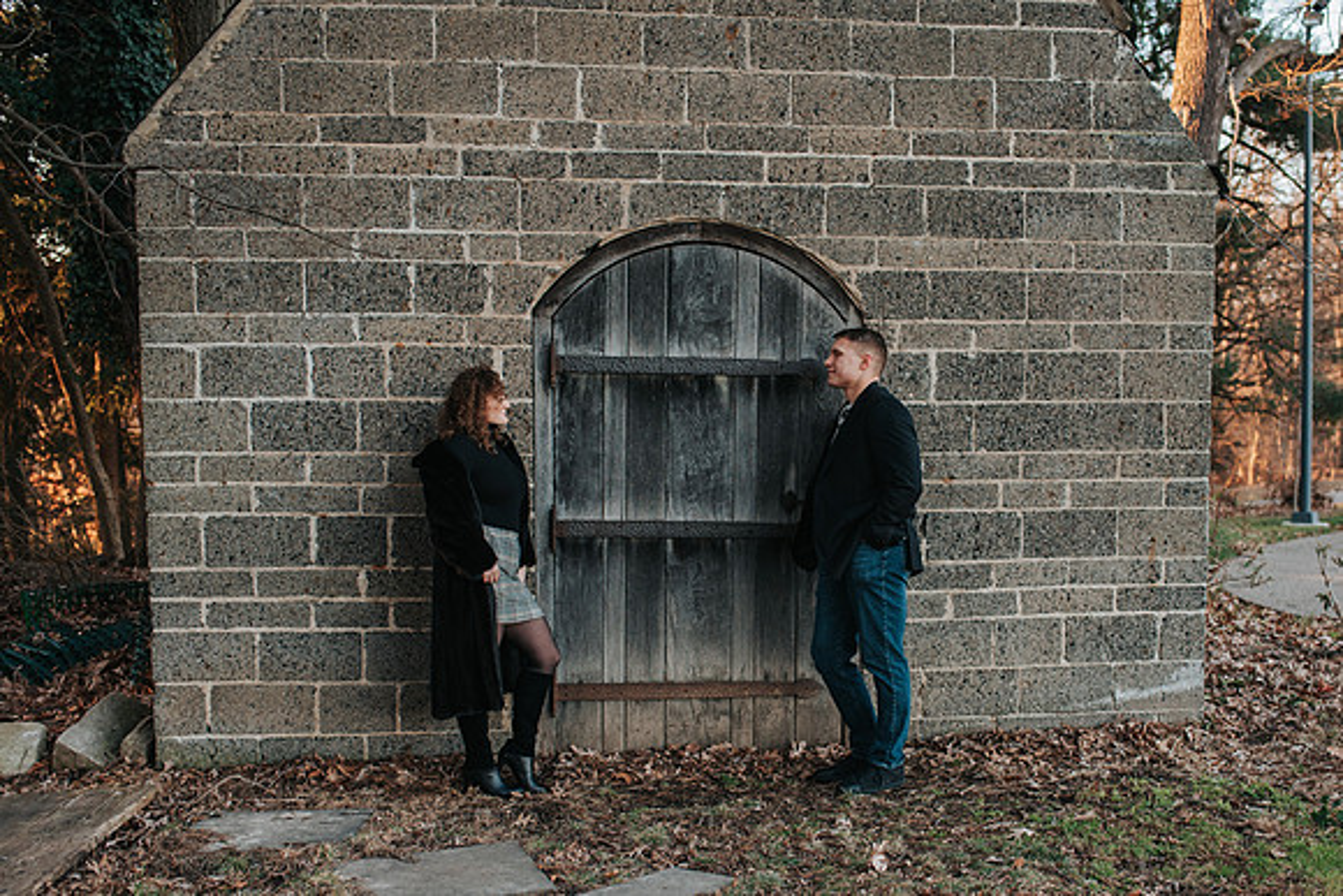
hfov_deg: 46.0
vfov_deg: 31.6
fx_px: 1578
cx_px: 755
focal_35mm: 42
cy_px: 539
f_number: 2.8
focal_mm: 35
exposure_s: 1/500
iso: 800
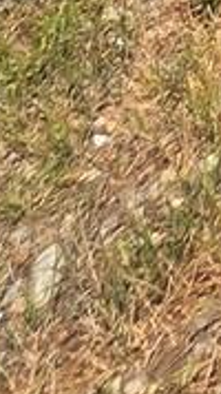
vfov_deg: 10.8
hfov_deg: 7.9
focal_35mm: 127
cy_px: -817
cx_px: 714
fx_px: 1324
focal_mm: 2.2
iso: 40
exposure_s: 1/2169
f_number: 1.9
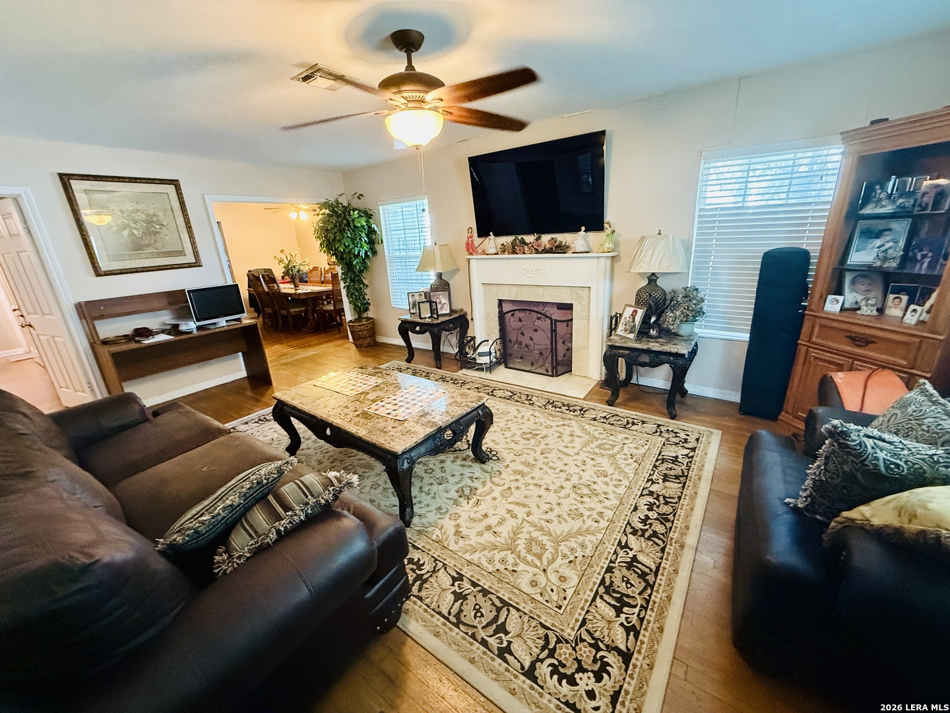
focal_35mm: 14
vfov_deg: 85.7
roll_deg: +4.0
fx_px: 384
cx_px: 475
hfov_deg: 102.1
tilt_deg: -17.7
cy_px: 356
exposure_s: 1/60
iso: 800
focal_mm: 2.22
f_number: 2.2
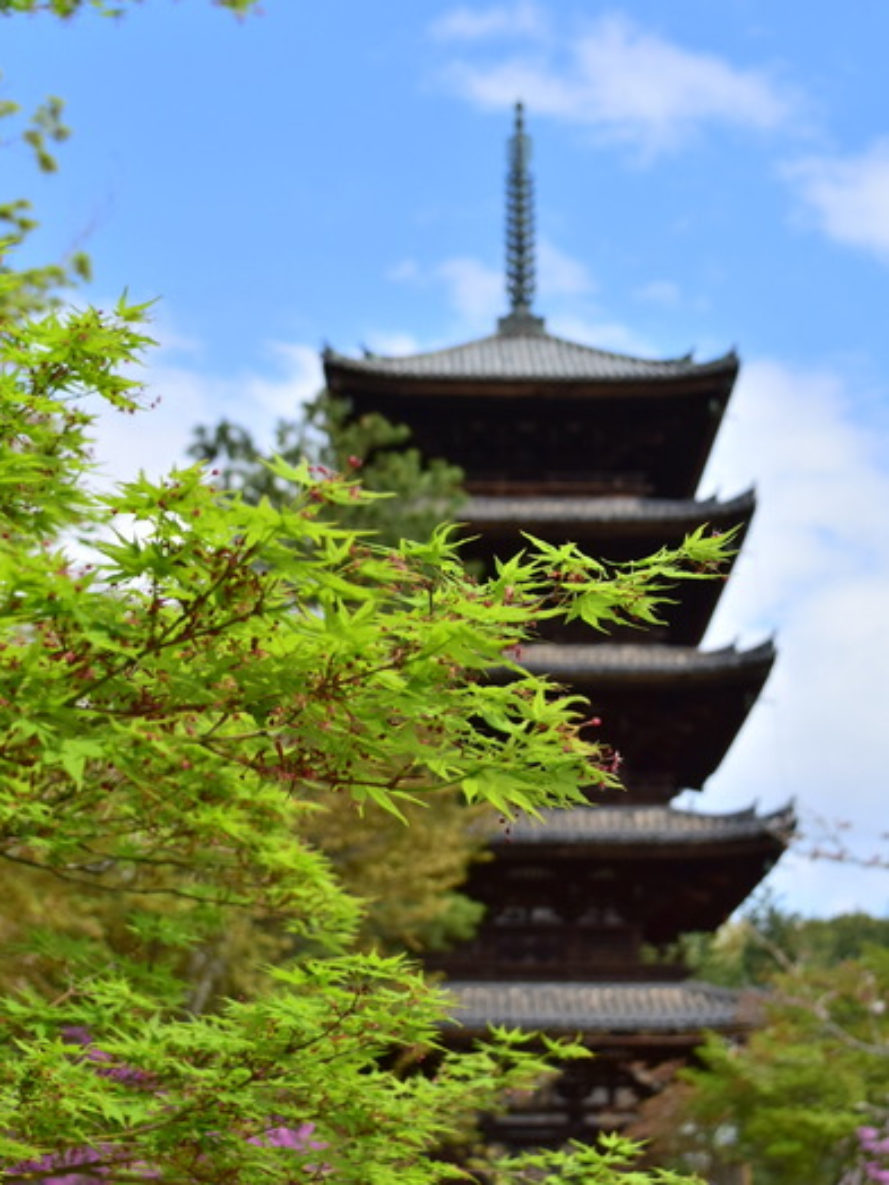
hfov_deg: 28.8
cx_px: 444
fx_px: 1731
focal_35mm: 51
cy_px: 538
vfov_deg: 37.8
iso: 320
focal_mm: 31
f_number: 7.1
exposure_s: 1/1250
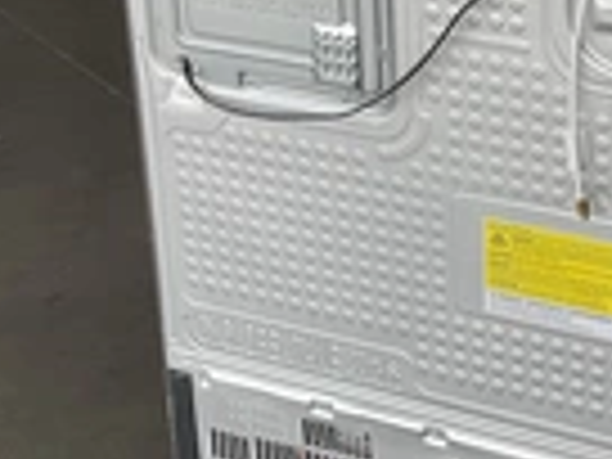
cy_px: 36
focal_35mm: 85
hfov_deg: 22.7
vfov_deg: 17.1
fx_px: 1503
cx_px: 504
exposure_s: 1/353
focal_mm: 3
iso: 25
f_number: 1.8
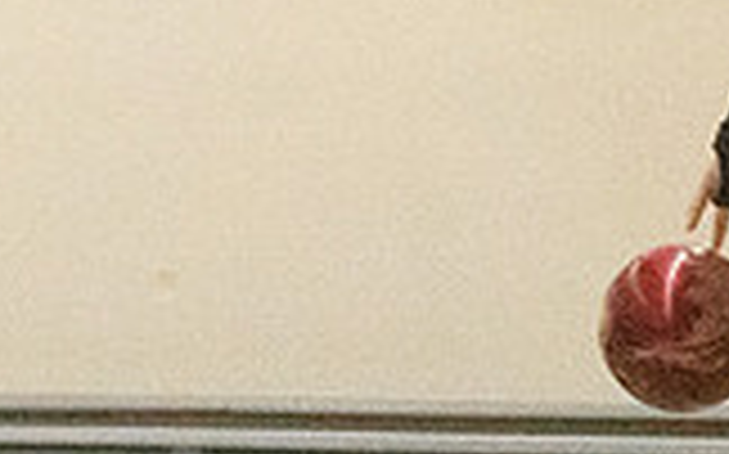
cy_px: -22
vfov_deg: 3.1
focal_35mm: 426
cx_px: 945
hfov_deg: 4.9
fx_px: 8458
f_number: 4.5
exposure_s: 1/1250
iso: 10000
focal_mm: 78
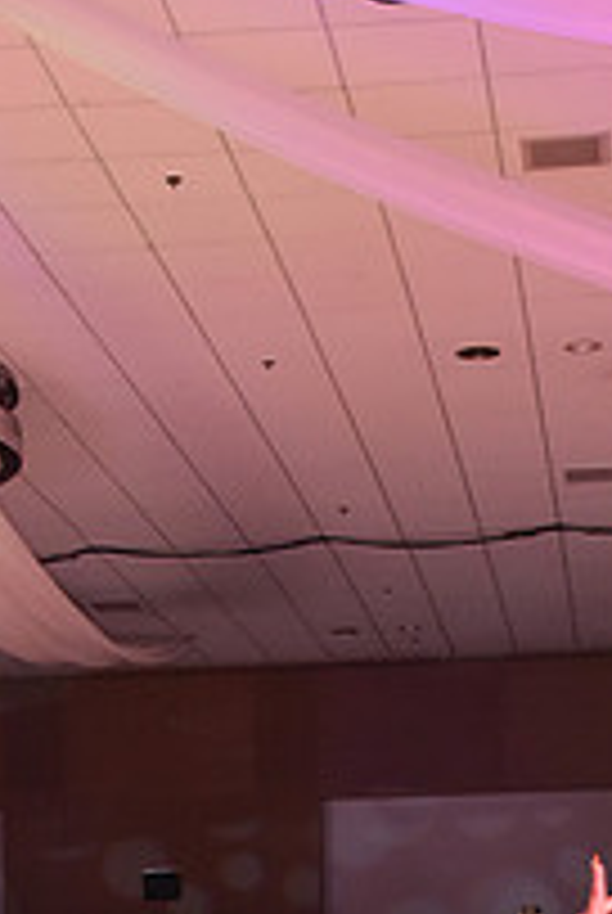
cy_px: 1283
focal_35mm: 97
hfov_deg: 14.2
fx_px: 2465
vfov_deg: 19.0
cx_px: 326
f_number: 4.5
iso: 2000
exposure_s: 1/500
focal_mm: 34
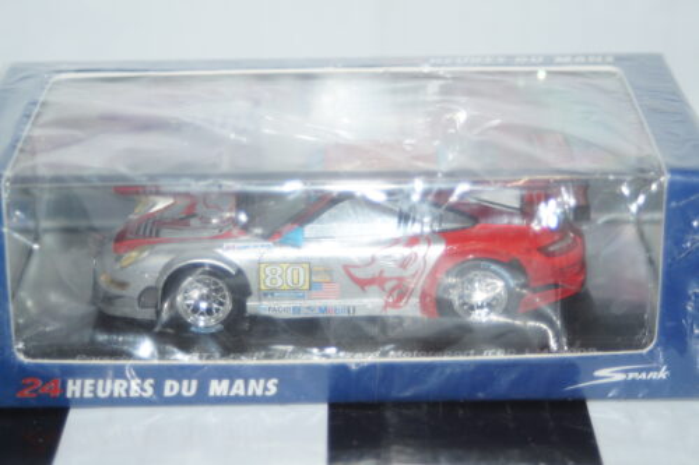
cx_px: 350
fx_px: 1747
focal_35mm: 90
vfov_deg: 15.2
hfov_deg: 22.6
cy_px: 232
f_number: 5.6
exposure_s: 1/80
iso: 400
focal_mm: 60
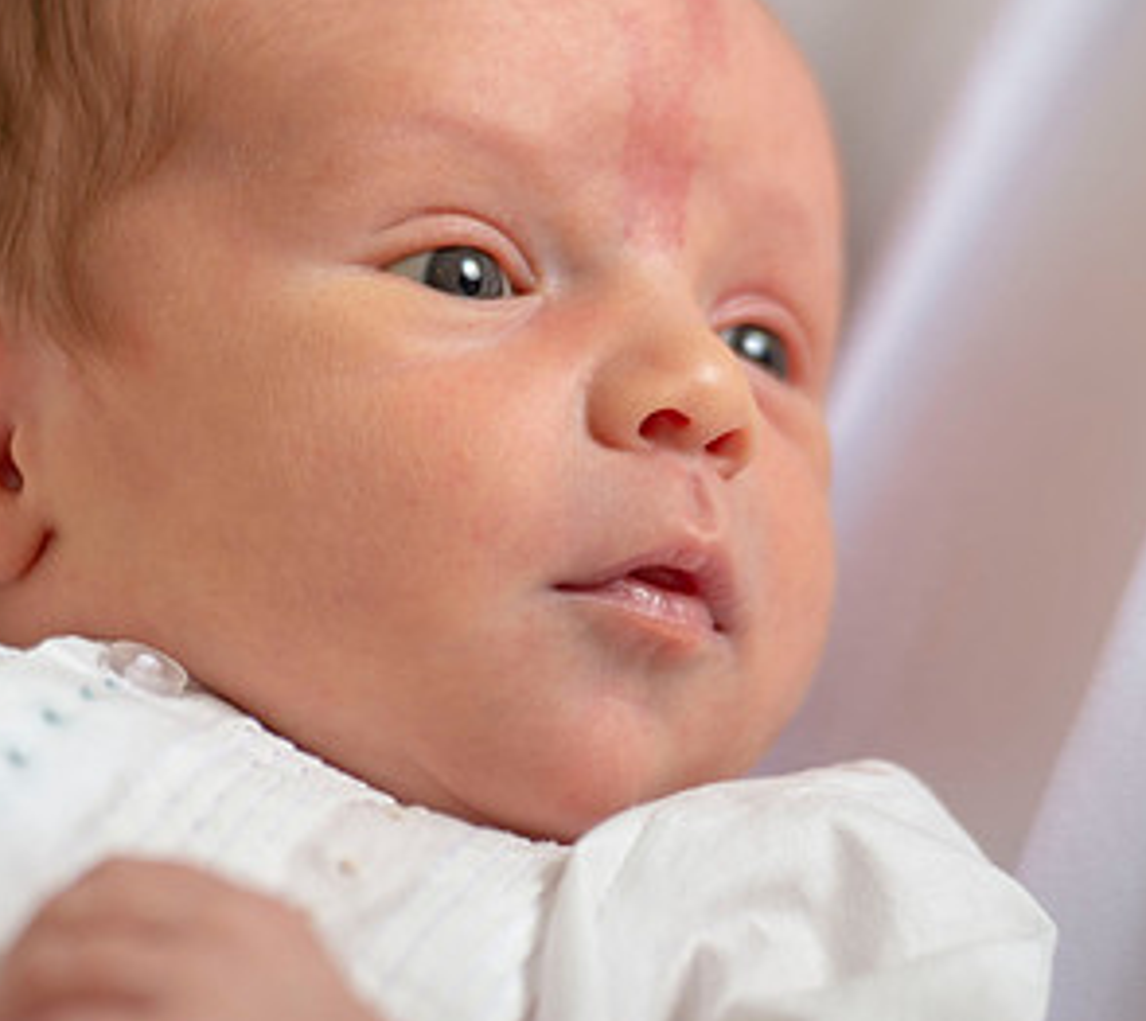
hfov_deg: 3.9
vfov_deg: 3.5
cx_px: 290
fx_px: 16744
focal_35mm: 472
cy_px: 693
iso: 80
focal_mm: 200
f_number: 2.8
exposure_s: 1/250
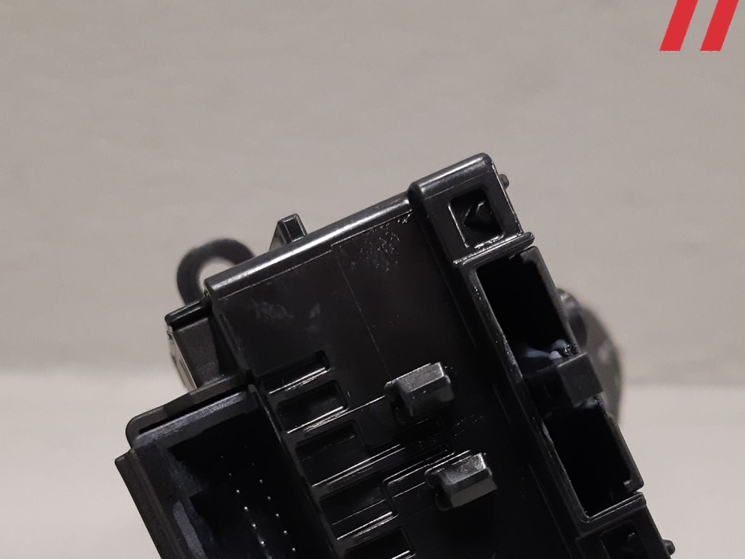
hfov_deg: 37.5
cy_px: 479
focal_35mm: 51
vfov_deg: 27.7
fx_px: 1098
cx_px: 367
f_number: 1.7
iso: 250
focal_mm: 3.93
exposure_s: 1/50
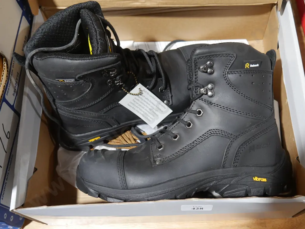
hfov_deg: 44.8
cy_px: 114
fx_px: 370
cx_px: 152
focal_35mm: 42
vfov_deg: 34.3
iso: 800
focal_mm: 21
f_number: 4.6
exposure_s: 1/60
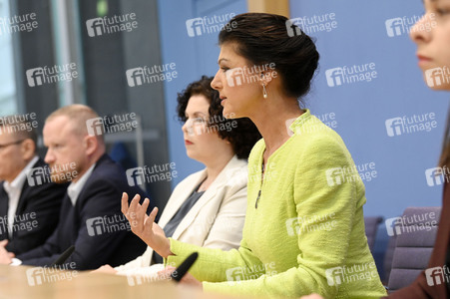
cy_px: 150
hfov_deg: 17.1
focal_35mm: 120
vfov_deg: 11.4
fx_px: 1499
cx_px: 225
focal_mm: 120
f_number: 5.6
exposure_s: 1/640
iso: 5000
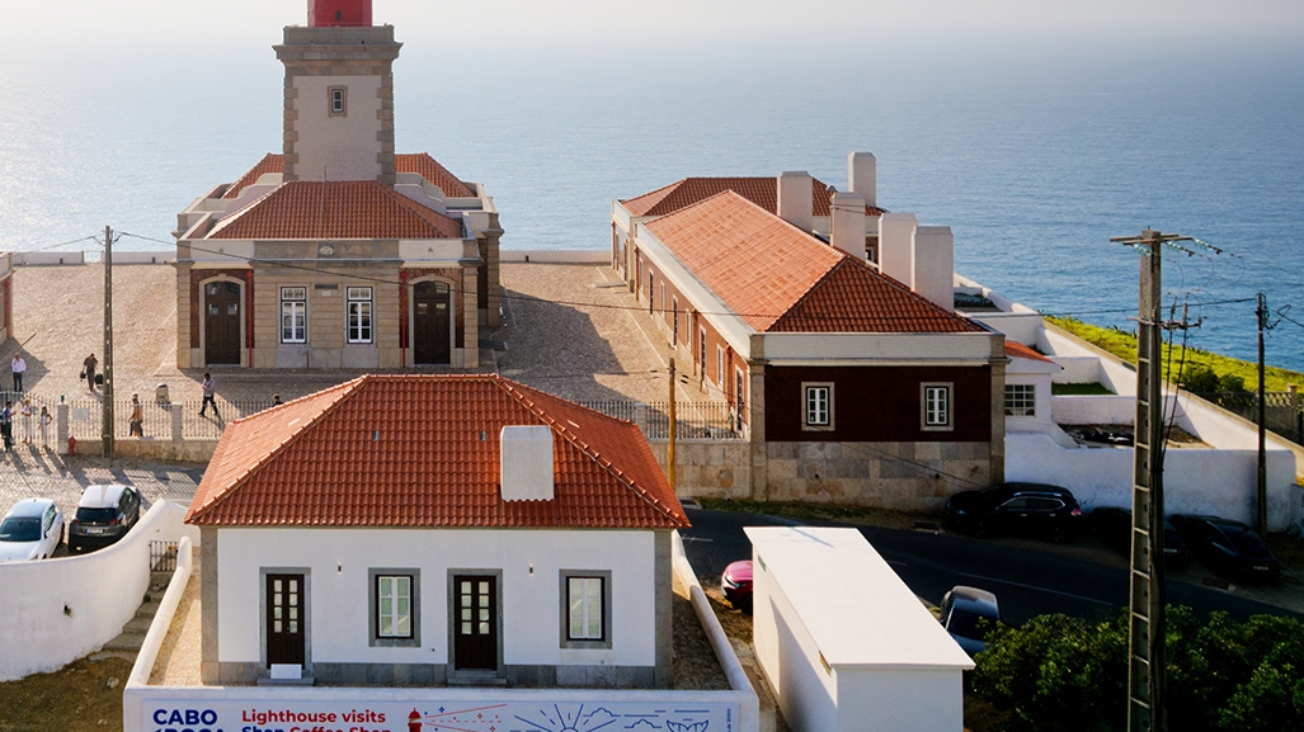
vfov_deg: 26.4
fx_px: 1486
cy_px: 19
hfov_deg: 45.8
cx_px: 331
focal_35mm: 43
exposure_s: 1/5000
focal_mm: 8.38
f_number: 2.8
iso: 100
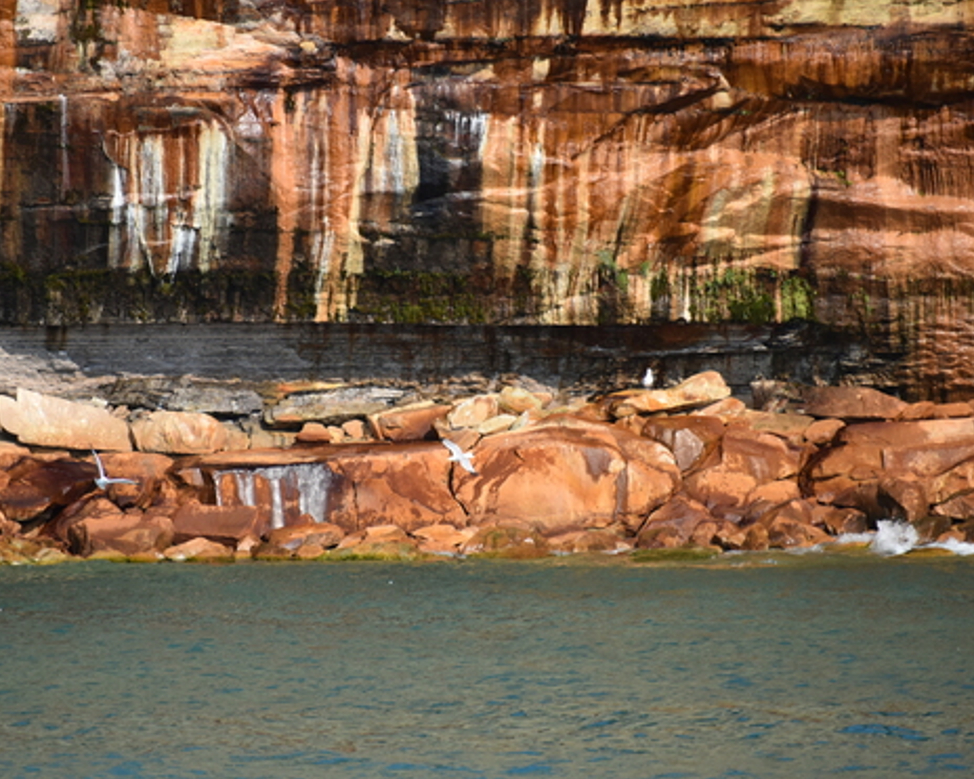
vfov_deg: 3.0
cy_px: 390
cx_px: 395
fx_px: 14698
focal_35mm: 510
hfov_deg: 3.8
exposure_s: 1/1000
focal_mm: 300
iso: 400
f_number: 6.3
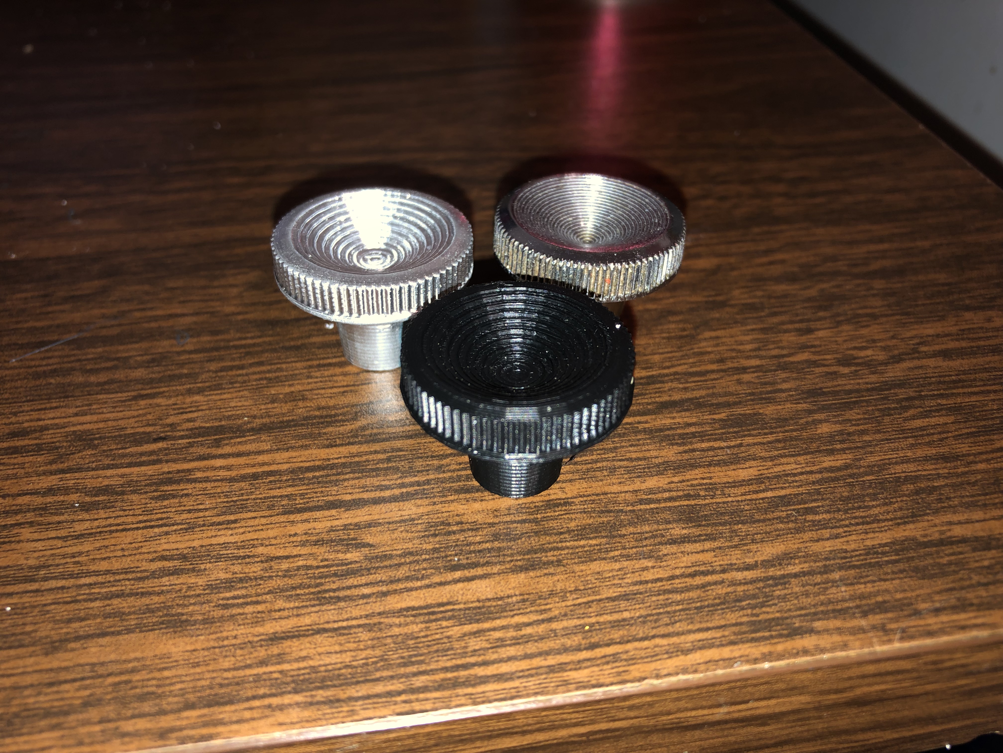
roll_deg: -0.7
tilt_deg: -40.0
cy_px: 376
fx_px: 811
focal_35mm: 28
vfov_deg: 49.7
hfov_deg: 63.4
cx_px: 502
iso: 20
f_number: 1.8
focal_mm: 3.99
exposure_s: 1/5
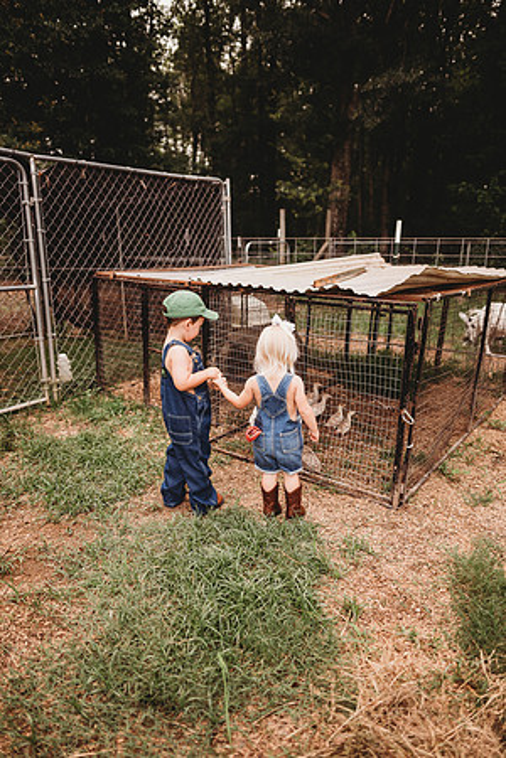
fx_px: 506
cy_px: 379
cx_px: 253
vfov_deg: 73.7
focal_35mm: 24
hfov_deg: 53.1
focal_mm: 24
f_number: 2.2
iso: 100
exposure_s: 1/640
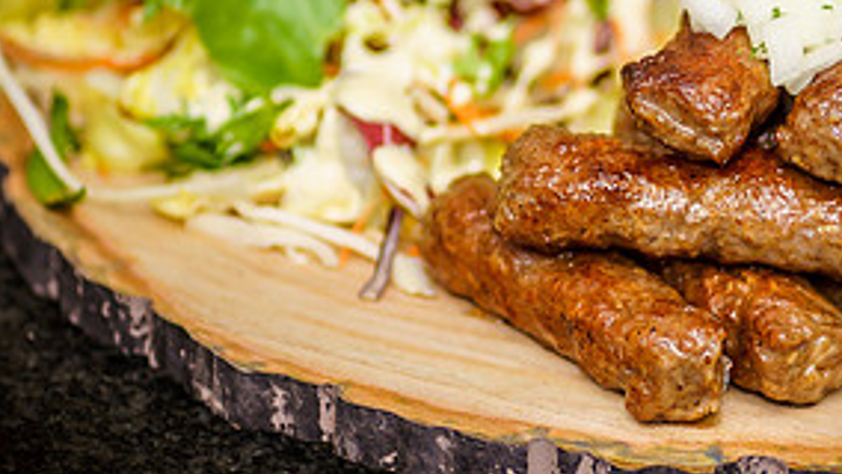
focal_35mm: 271
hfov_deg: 7.9
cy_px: 120
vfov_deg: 4.5
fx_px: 6053
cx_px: 748
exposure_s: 1/125
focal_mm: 85
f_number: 1.8
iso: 100
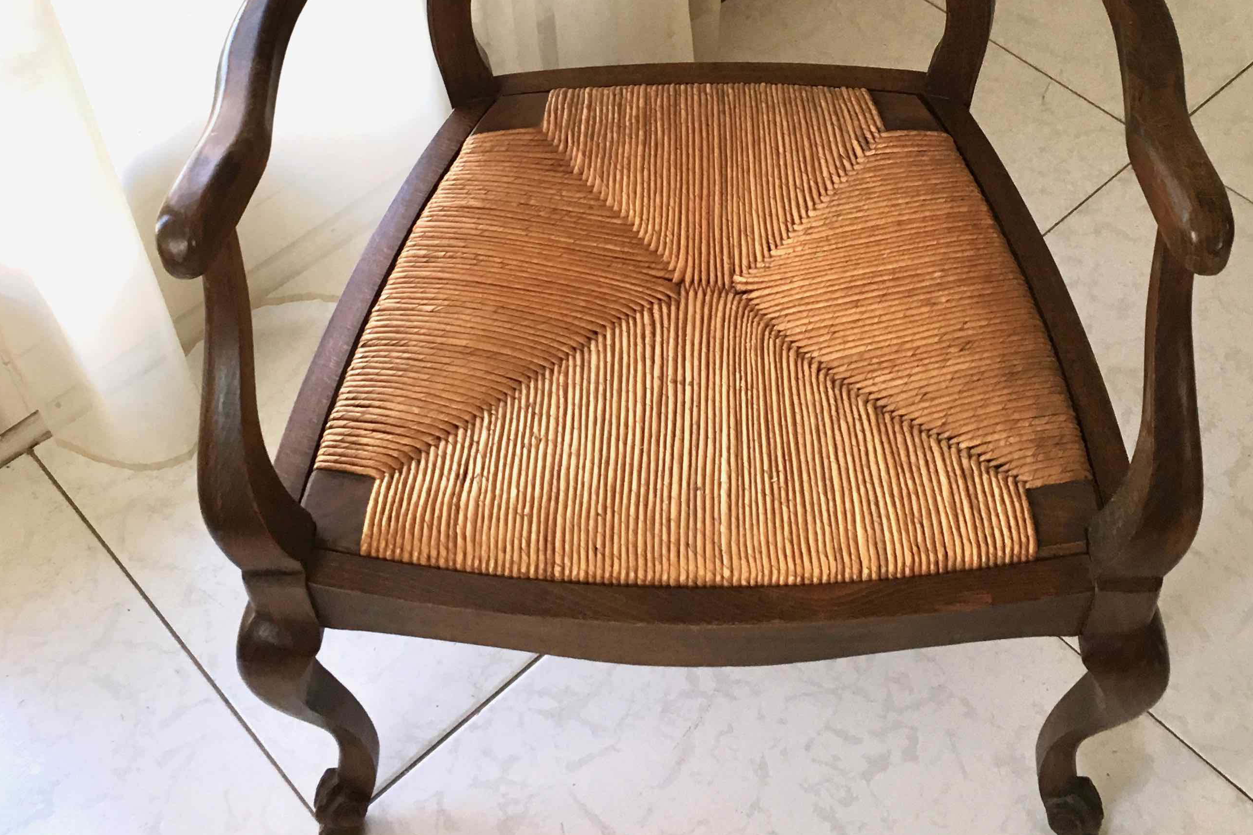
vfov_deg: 27.7
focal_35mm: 47
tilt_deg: -47.1
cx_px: 683
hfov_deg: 41.9
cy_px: 97
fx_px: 1636
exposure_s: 1/33
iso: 64
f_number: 2.2
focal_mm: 4.15
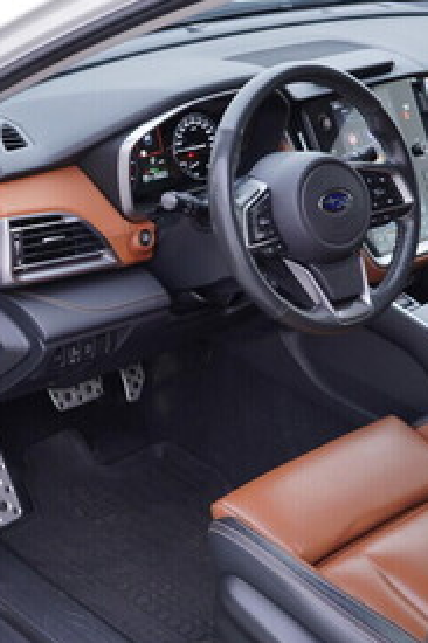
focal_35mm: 72
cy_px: 350
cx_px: 206
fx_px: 1286
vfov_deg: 28.1
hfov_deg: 18.9
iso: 125
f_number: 2.8
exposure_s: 1/40
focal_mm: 24
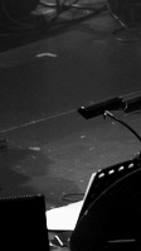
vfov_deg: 4.0
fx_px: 3587
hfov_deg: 2.2
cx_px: -93
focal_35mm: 540
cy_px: -111
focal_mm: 95
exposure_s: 1/200
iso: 1100
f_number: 2.8
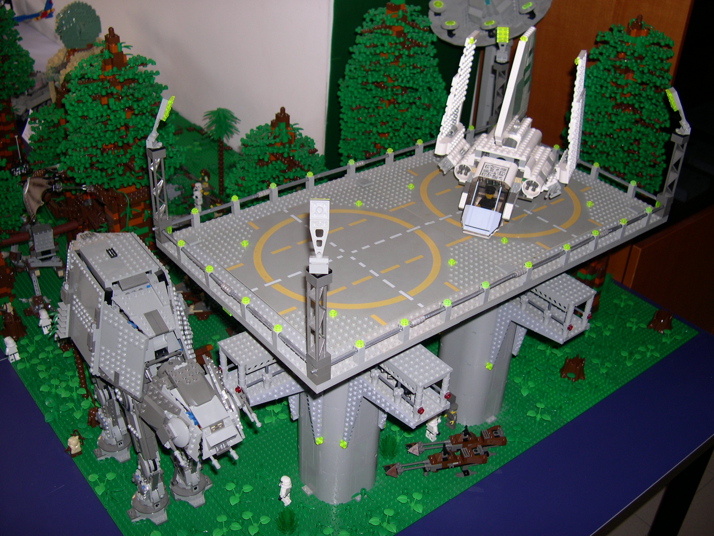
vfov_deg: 37.7
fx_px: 784
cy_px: 268
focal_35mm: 38
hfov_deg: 49.0
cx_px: 357
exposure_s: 1/60
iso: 100
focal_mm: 8
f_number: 2.8
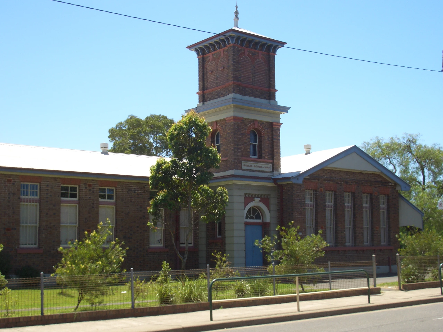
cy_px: 166
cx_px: 222
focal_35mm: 49
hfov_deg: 38.9
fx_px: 627
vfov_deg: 29.7
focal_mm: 8.2
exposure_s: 1/250
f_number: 5
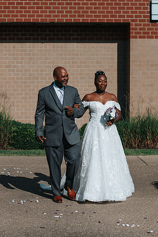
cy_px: 107
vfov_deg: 21.6
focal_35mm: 94
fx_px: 621
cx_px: 80
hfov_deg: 14.5
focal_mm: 50
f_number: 2.5
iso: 100
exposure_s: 1/4000
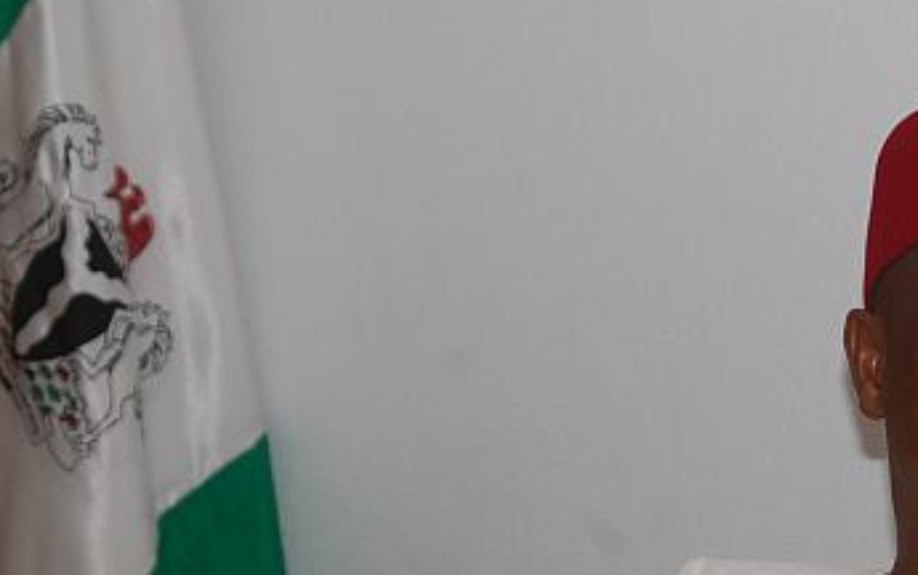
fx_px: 4956
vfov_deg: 6.6
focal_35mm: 198
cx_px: 804
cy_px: 546
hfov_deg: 10.5
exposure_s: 1/60
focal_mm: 70
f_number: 5
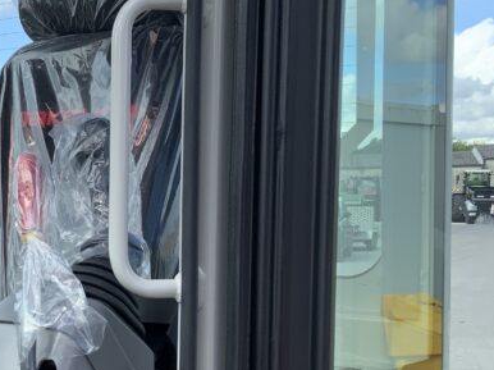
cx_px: 42
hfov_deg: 24.6
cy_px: 284
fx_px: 1098
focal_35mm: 77
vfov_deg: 19.0
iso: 16
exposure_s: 1/691
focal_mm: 3
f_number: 1.8
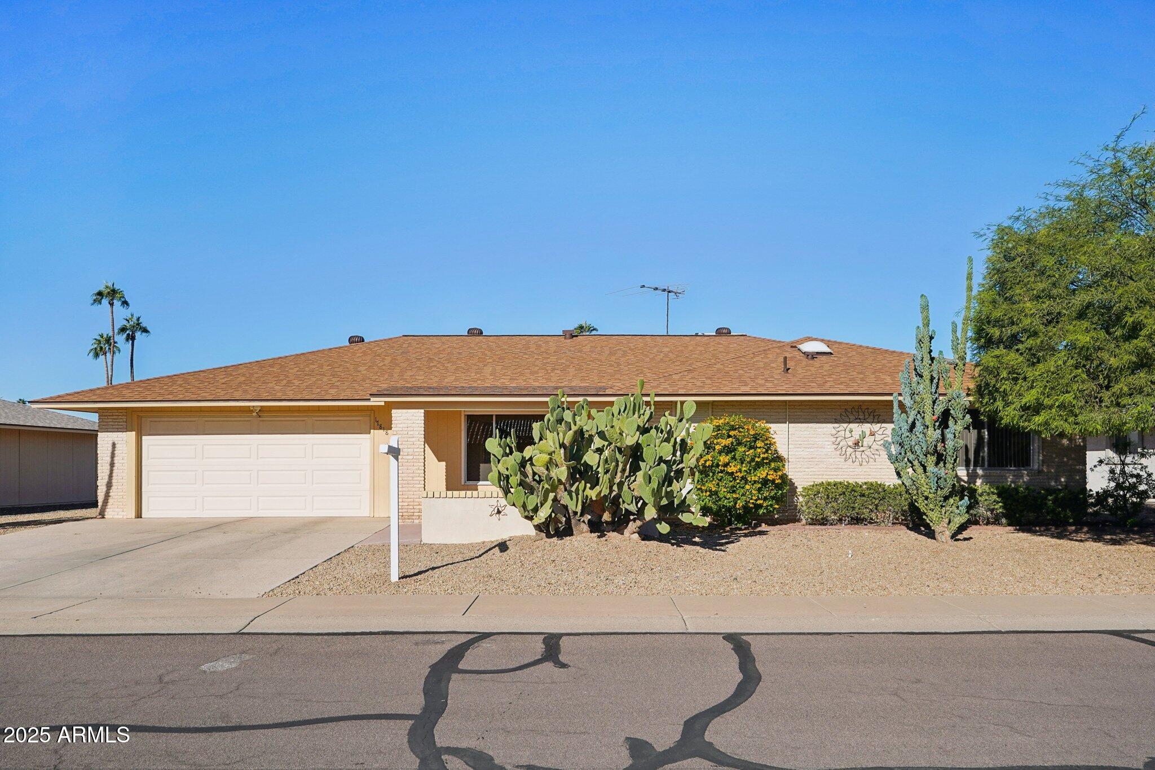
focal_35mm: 29
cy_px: 385
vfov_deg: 45.0
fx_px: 930
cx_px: 578
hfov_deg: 63.7
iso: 400
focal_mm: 29
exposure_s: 1/2000
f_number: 8
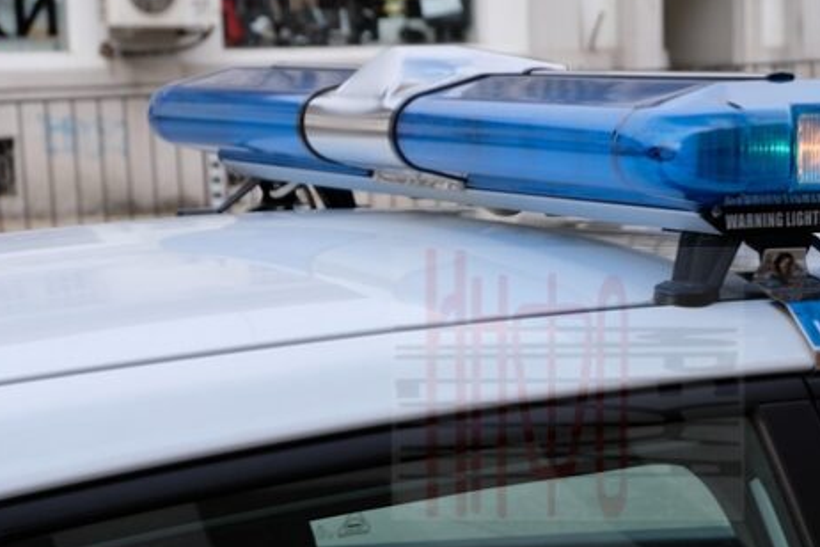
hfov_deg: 18.0
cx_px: 568
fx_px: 2574
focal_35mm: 113
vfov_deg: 12.1
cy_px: 384
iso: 400
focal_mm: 50
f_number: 7.1
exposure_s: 1/350
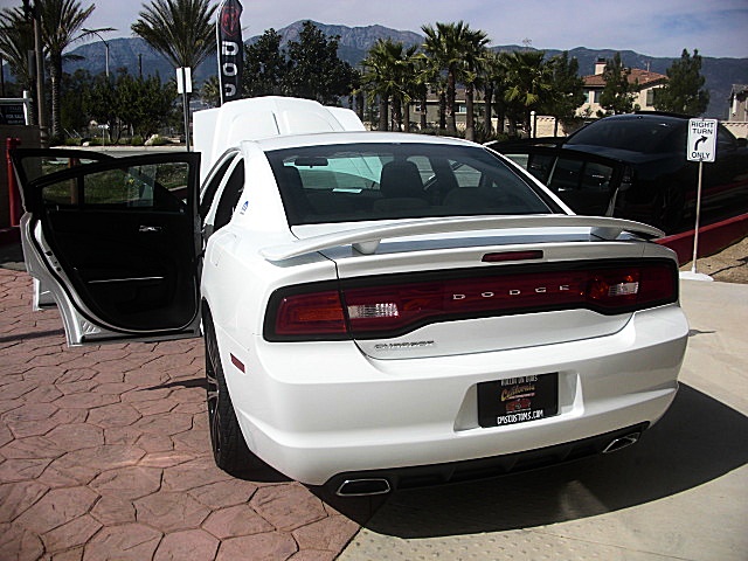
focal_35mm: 36
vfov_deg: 39.7
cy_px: 280
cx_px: 374
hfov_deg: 51.4
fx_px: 778
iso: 50
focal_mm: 6.3
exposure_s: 1/250
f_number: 7.9
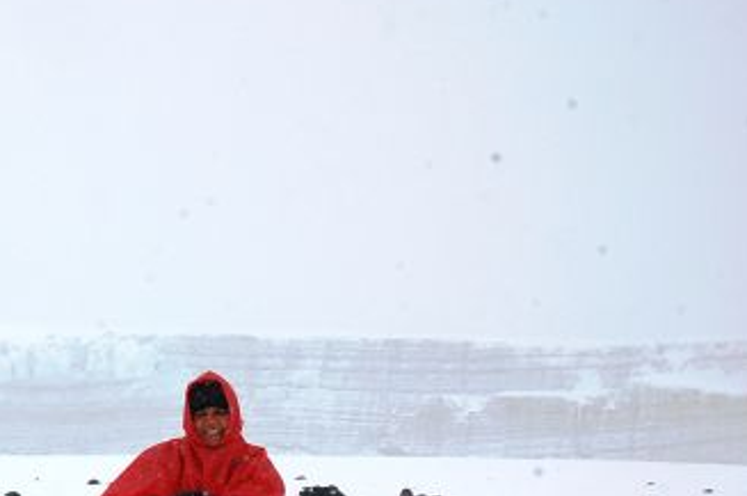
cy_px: 385
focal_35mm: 77
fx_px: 1595
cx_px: 75
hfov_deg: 25.5
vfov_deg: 17.5
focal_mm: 28
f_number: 13
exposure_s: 1/640
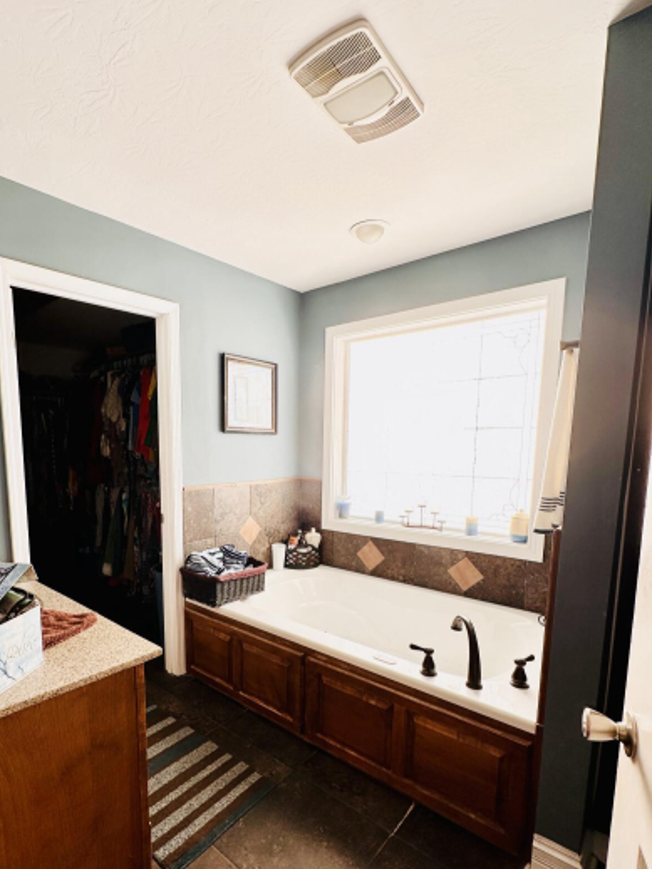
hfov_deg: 71.0
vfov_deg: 87.1
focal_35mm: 18
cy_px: 501
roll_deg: -0.1
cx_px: 270
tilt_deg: -6.5
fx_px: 452
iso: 40
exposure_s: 1/145
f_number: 2.2
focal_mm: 2.22
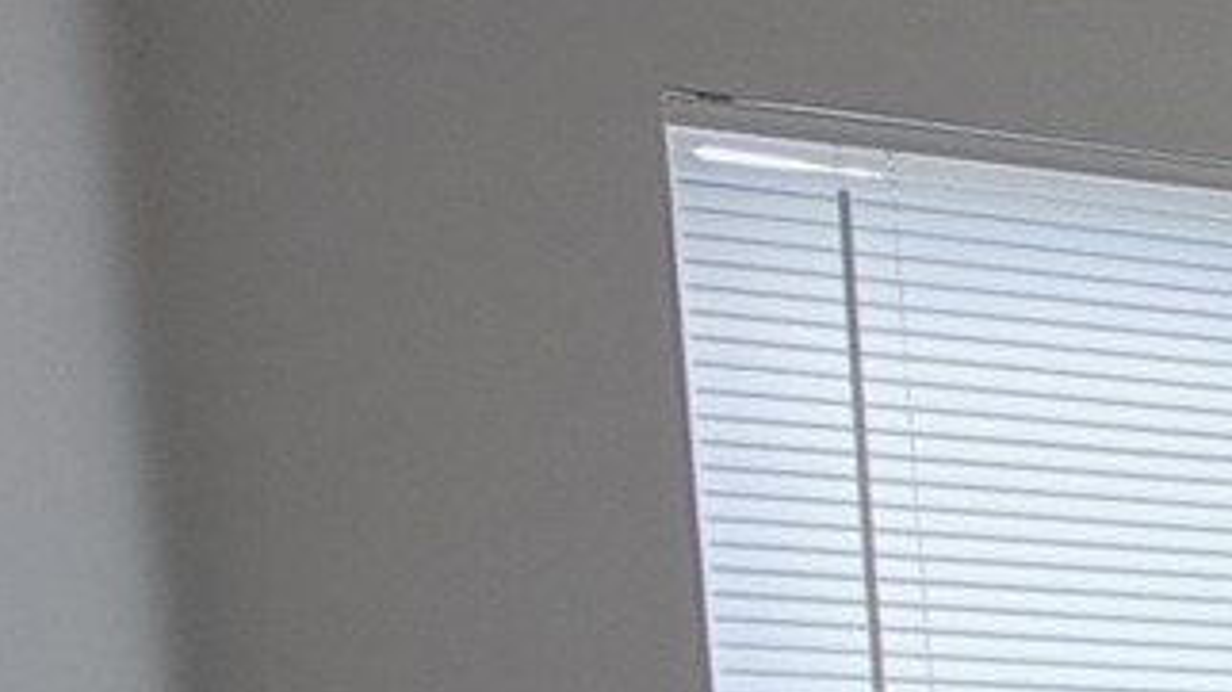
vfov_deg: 11.9
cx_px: 3168
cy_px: 1430
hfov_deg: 13.8
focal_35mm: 90
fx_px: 2940
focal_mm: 1.74
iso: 50
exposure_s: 1/50
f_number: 2.2
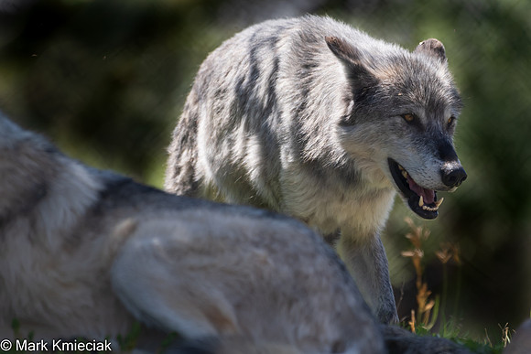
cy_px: 159
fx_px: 10758
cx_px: 383
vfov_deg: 1.9
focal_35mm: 729
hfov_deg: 2.8
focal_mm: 500
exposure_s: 1/1000
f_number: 5.6
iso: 560
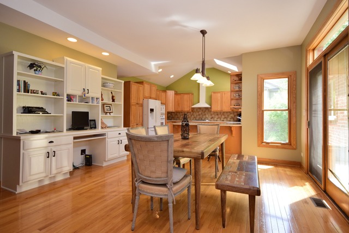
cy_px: 116
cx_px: 174
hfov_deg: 90.0
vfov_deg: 67.4
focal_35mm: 18
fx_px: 175
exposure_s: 1/80
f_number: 6.3
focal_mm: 12
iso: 640
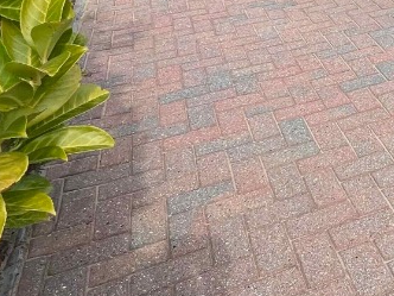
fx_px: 535
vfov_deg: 29.9
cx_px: 462
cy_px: 48
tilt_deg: -21.0
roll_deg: +2.1
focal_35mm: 47
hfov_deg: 33.6
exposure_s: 1/763
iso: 32
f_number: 1.8
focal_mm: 1.57
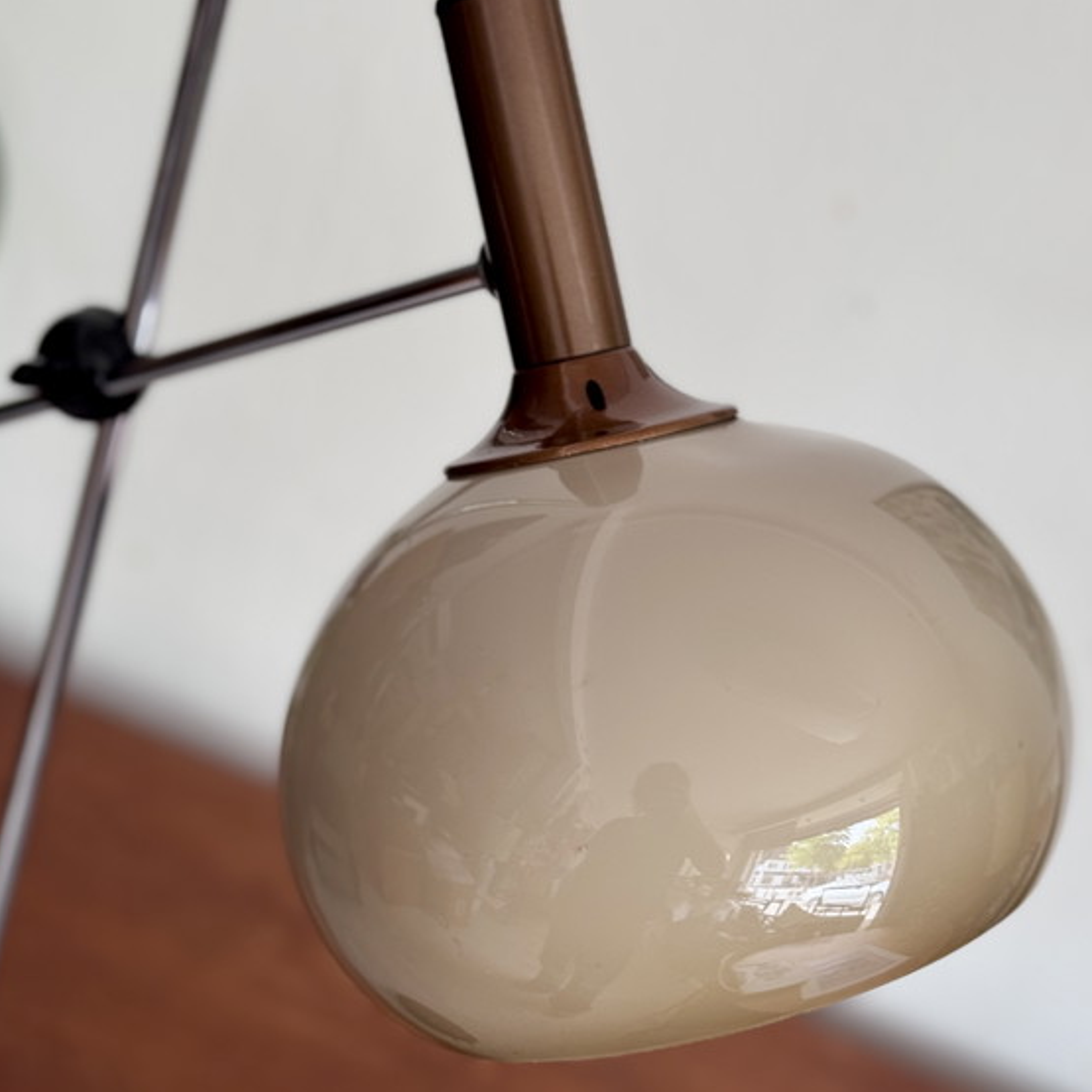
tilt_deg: -26.6
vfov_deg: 30.0
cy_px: 529
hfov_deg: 30.0
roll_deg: -20.5
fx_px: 2034
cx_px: 543
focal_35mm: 57
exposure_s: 1/50
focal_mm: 6.76
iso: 64
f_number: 1.78
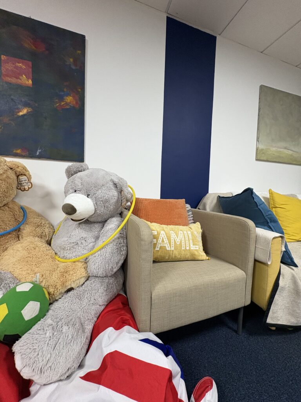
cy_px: 201
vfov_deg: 102.1
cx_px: 150
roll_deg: -1.8
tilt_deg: -4.0
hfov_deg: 85.7
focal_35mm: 14
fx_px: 162
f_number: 2.2
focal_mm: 2.22
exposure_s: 1/50
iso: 250
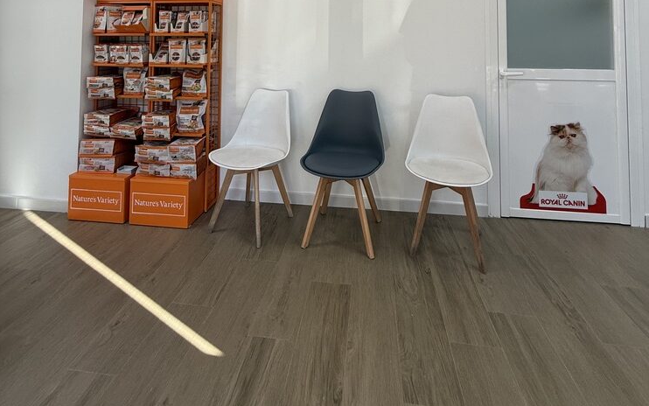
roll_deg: +0.1
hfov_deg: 85.1
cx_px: 326
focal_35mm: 20
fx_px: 354
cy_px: 26
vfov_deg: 51.3
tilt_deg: +2.7
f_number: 2.2
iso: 50
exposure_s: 1/100
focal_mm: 2.22
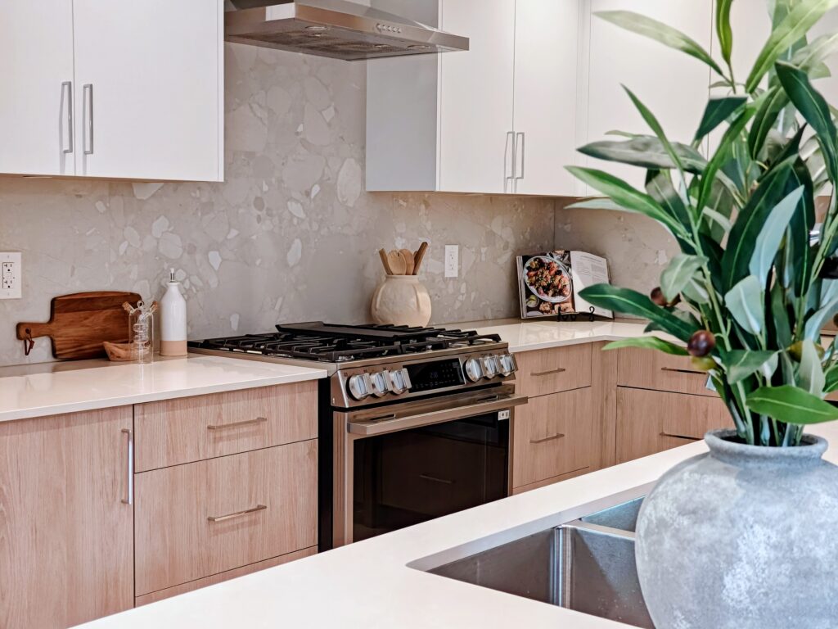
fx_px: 1138
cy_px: 314
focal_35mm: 47
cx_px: 419
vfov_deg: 30.9
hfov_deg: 40.4
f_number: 4.5
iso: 500
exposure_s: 1/120
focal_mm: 7.08
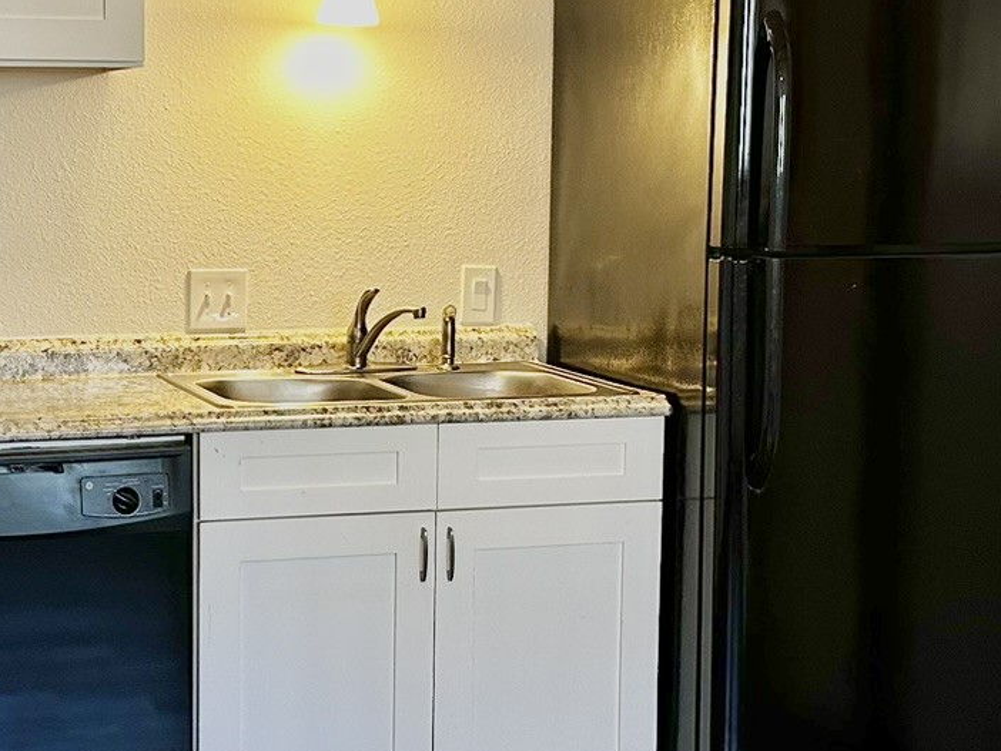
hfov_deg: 27.4
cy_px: 362
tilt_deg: -5.7
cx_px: 250
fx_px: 2025
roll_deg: -0.5
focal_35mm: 70
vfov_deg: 21.0
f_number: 1.78
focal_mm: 6.86
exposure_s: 1/60
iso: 160
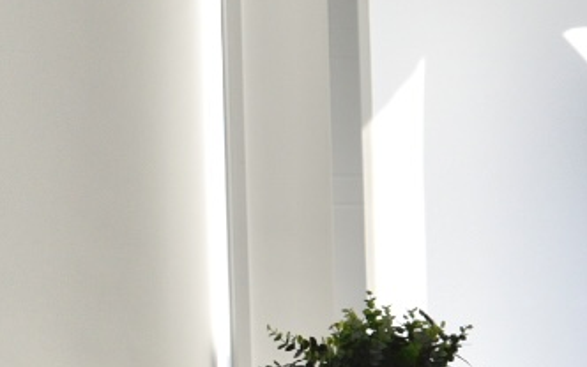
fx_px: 2985
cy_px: 392
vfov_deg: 7.0
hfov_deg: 10.3
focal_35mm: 186
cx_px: 1220
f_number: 5.6
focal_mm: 25
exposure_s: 1/125
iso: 160
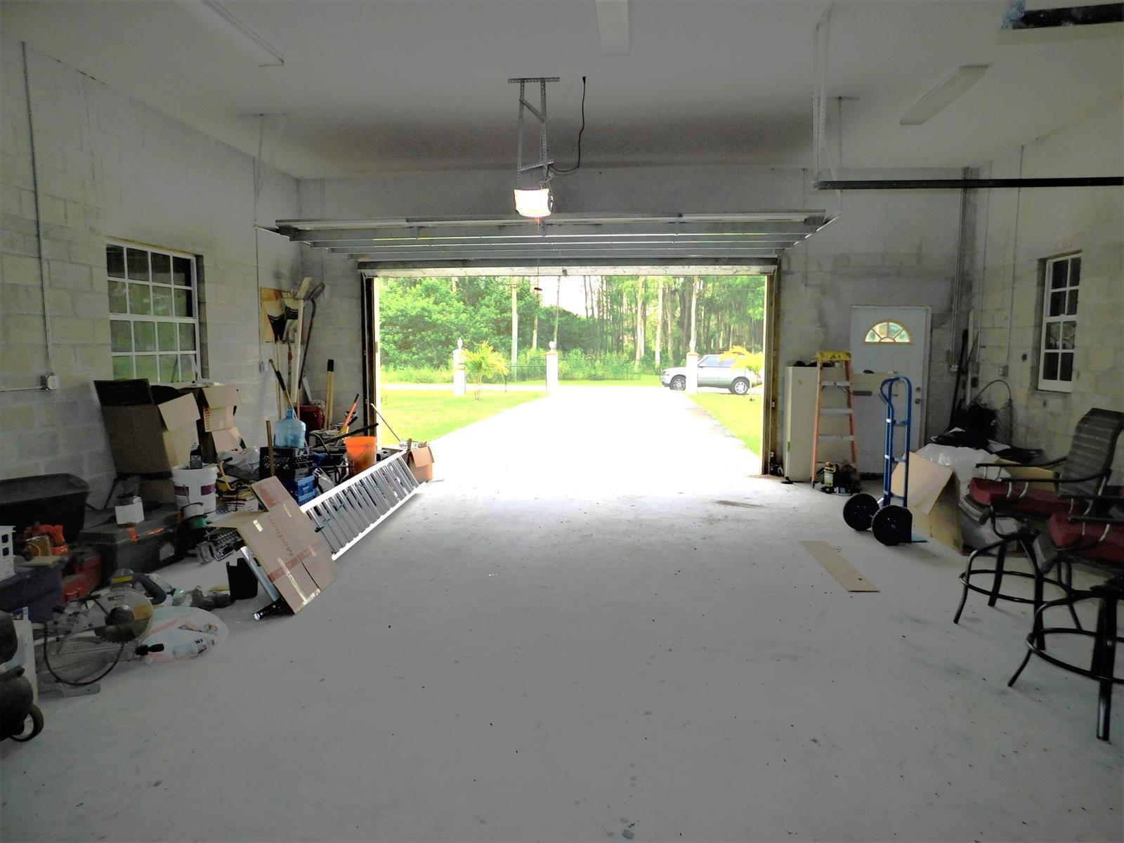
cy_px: 422
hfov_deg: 73.9
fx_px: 747
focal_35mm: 23
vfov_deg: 58.9
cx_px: 562
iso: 125
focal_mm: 4
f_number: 3
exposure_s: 1/100
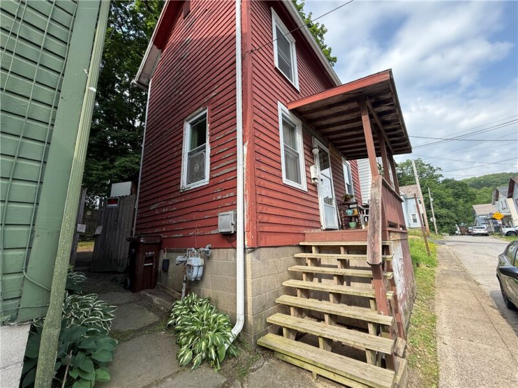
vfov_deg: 85.7
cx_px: 259
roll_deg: +2.1
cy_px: 194
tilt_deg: +12.6
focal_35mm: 14
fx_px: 209
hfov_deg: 102.1
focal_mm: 2.22
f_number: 2.2
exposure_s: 1/376
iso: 50
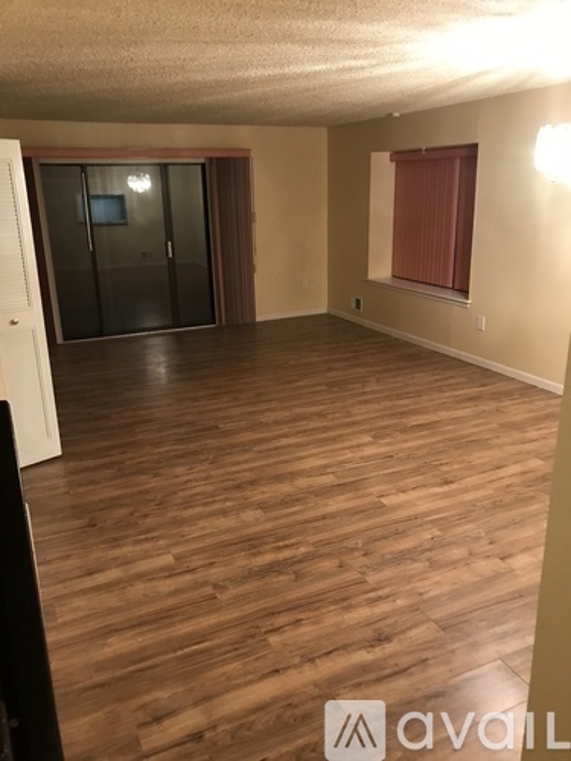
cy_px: 380
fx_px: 616
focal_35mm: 28
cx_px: 286
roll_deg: +1.8
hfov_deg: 49.7
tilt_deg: -16.1
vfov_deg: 63.4
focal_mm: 3.99
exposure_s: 1/15
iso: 100
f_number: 1.8
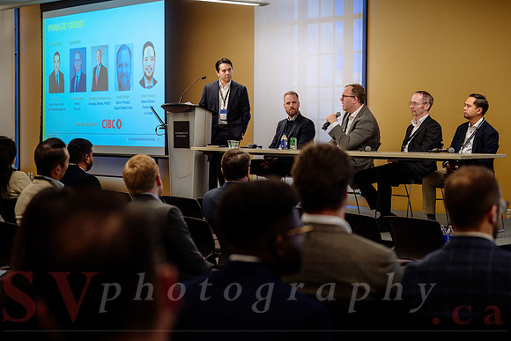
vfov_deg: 18.1
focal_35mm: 75
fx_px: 1070
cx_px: 253
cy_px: 177
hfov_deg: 26.9
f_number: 2.8
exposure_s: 1/160
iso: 1000
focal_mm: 70
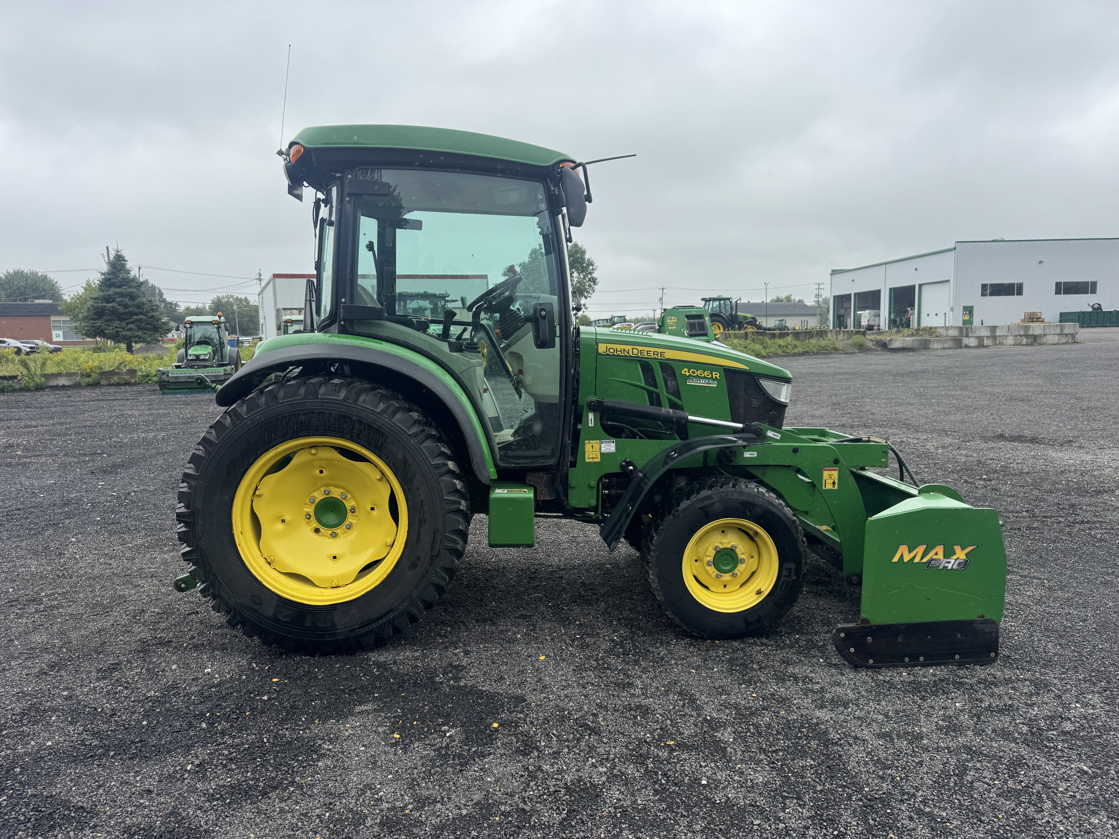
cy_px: 420
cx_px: 560
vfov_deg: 56.8
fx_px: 776
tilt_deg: -4.9
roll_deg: +2.2
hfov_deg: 71.6
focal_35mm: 24
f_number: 1.78
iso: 80
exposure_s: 1/1456
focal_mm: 6.76
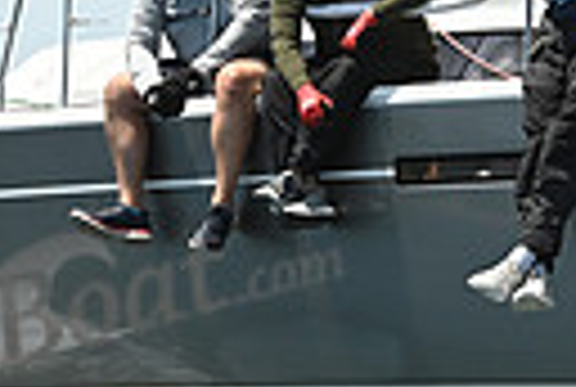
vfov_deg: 3.2
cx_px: 580
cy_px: 29
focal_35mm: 429
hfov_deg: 4.8
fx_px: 6880
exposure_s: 1/1000
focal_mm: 95
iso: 320
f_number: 7.1
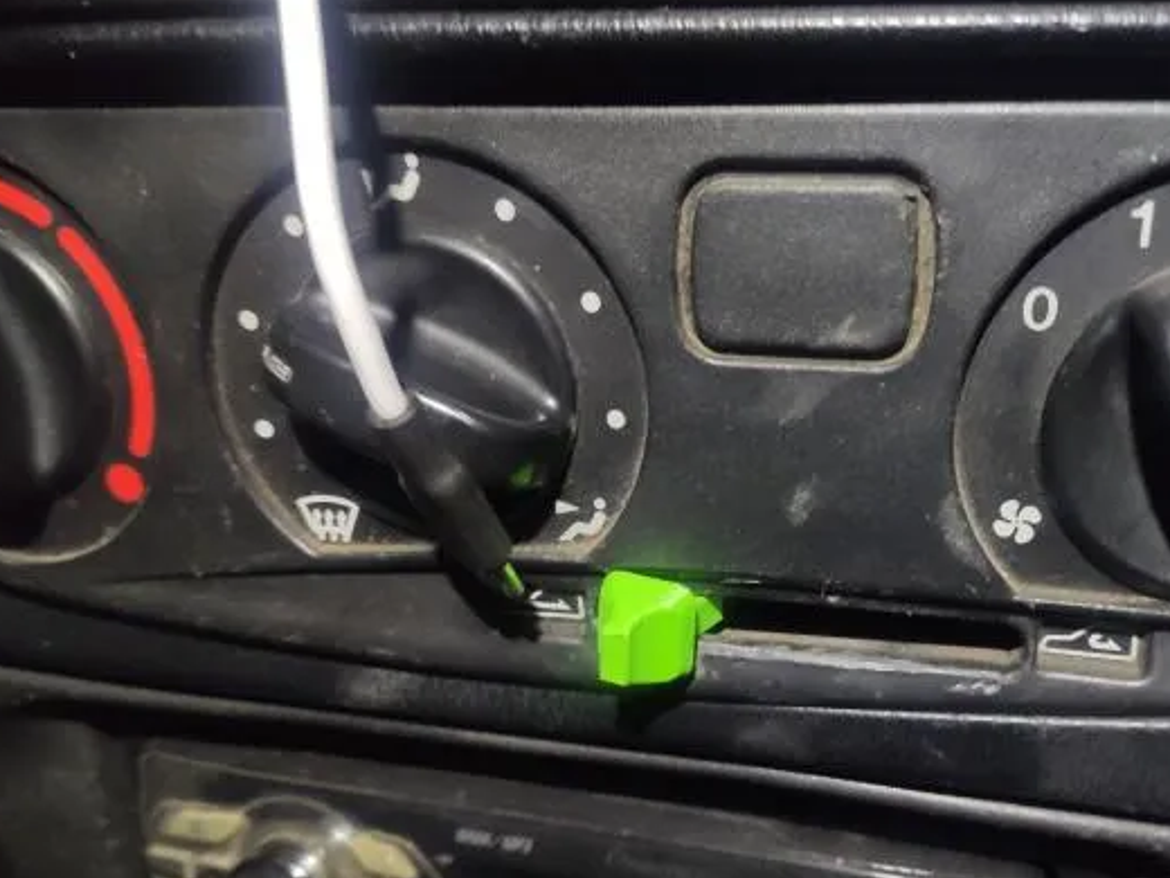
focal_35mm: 32
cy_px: 527
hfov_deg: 56.5
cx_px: 686
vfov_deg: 43.9
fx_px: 1082
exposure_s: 1/20
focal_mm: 4.77
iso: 1192
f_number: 1.75
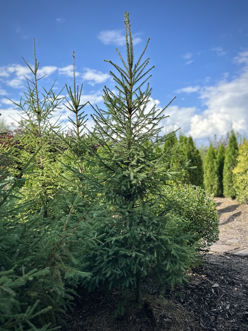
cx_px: 124
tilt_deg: -3.0
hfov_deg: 56.8
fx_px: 229
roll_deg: +3.0
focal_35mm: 24
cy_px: 166
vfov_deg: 71.6
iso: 80
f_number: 1.78
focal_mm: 6.86
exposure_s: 1/2525
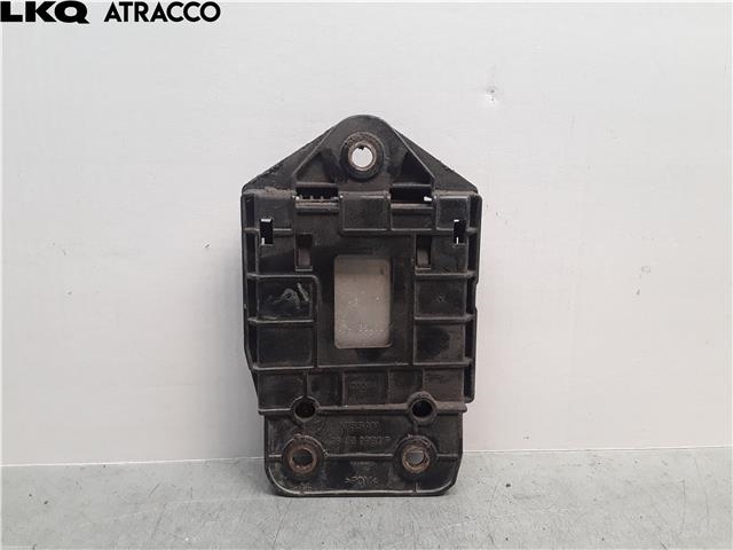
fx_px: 593
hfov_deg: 63.4
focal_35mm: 28
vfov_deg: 49.7
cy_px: 275
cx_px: 366
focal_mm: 2.91
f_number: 1.9
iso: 64
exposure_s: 1/50
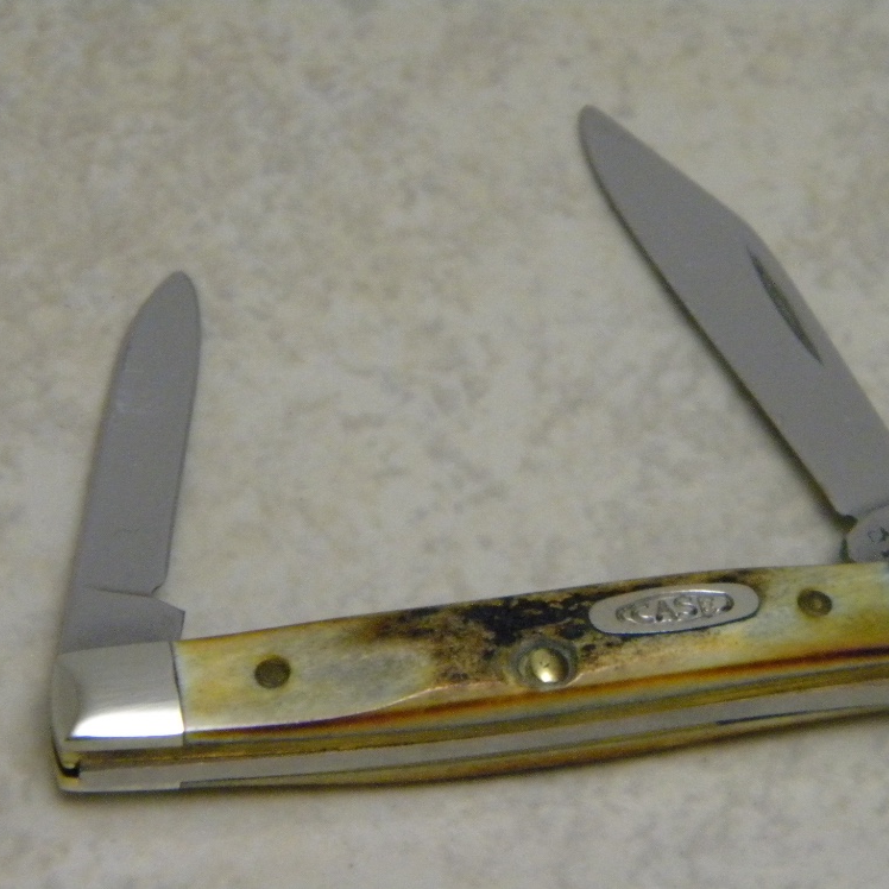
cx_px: 515
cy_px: 444
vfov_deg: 10.0
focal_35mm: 175
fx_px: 5085
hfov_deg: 10.0
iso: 800
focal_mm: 26.8
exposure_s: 1/55.4
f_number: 5
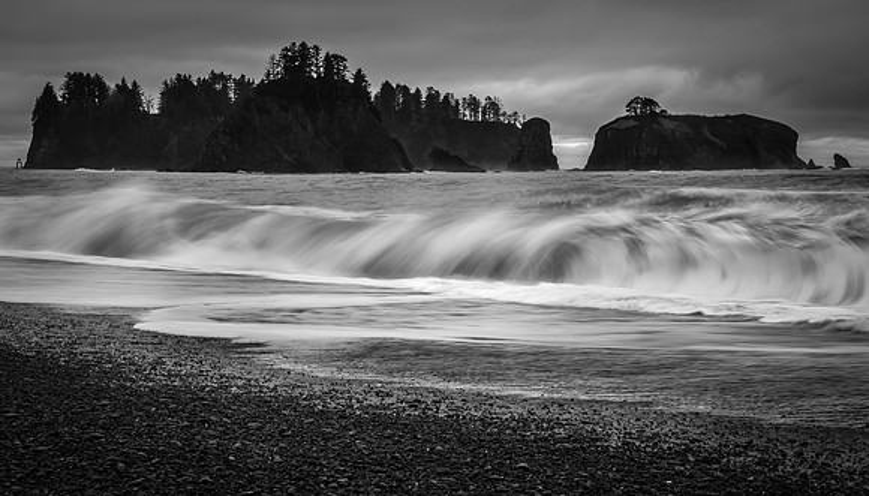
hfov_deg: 26.7
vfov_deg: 15.4
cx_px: 436
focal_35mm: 79
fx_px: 1834
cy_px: 311
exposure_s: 1/4
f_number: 32
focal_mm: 70
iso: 50
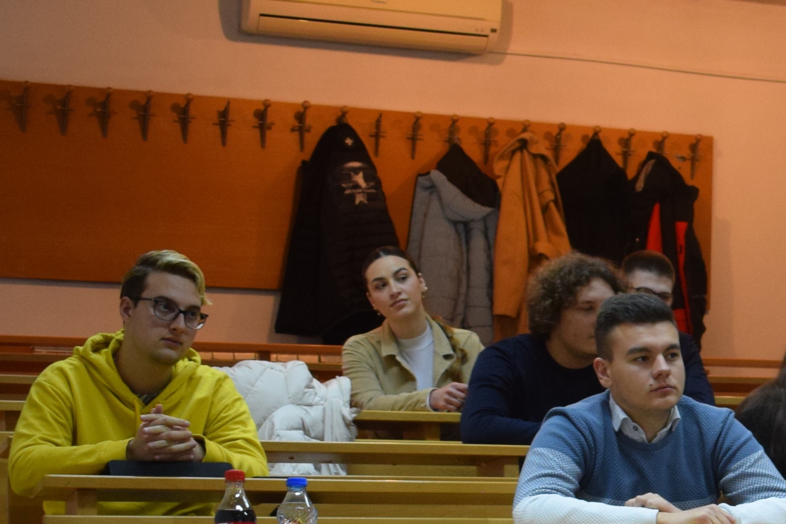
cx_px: 1050
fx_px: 2235
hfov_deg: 18.4
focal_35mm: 102
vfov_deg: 13.0
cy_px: 627
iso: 900
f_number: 4
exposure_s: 1/60
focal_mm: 25
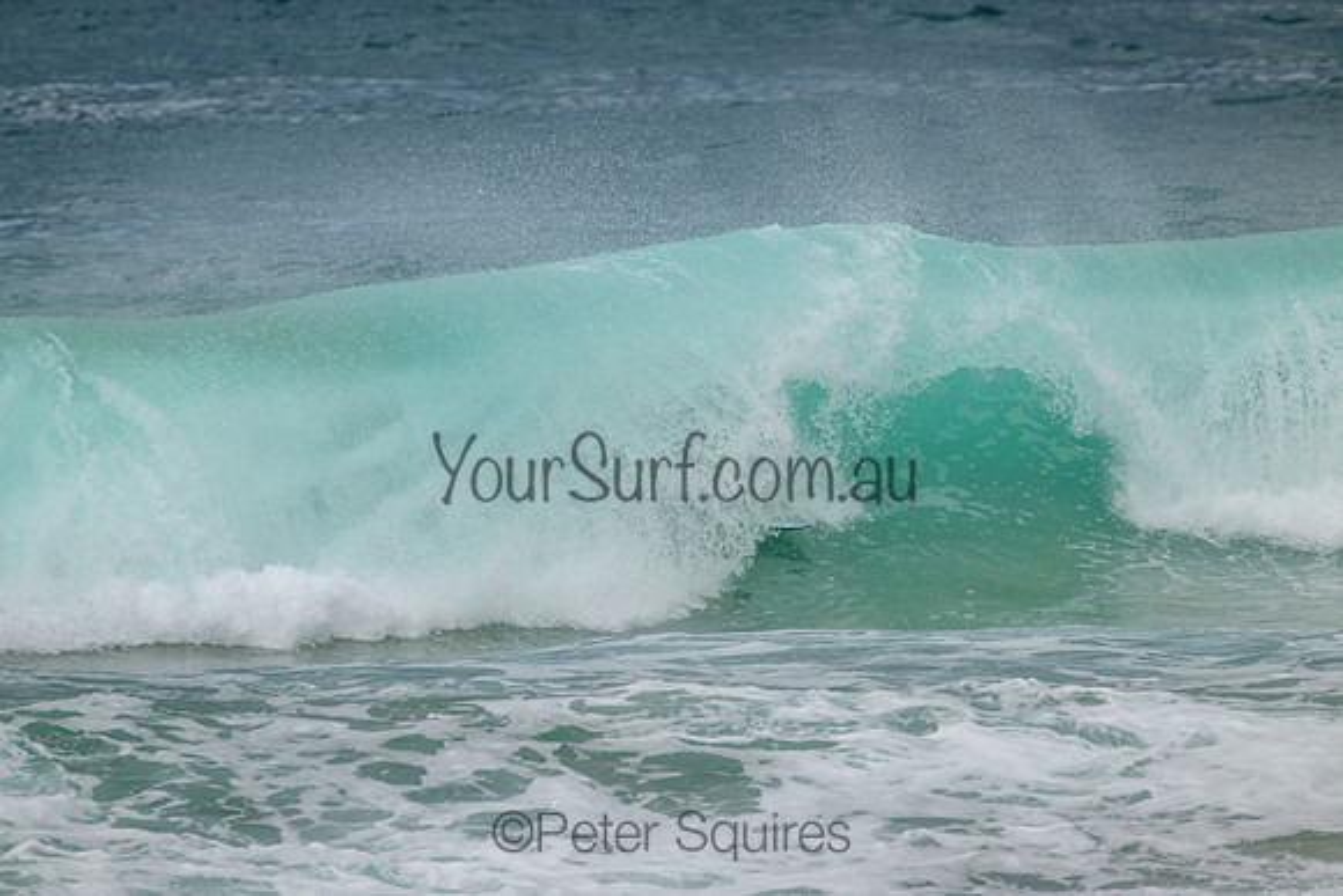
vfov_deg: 1.7
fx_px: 29850
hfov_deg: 2.6
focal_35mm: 800
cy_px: 448
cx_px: 672
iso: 720
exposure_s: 1/2000
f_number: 11
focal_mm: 800
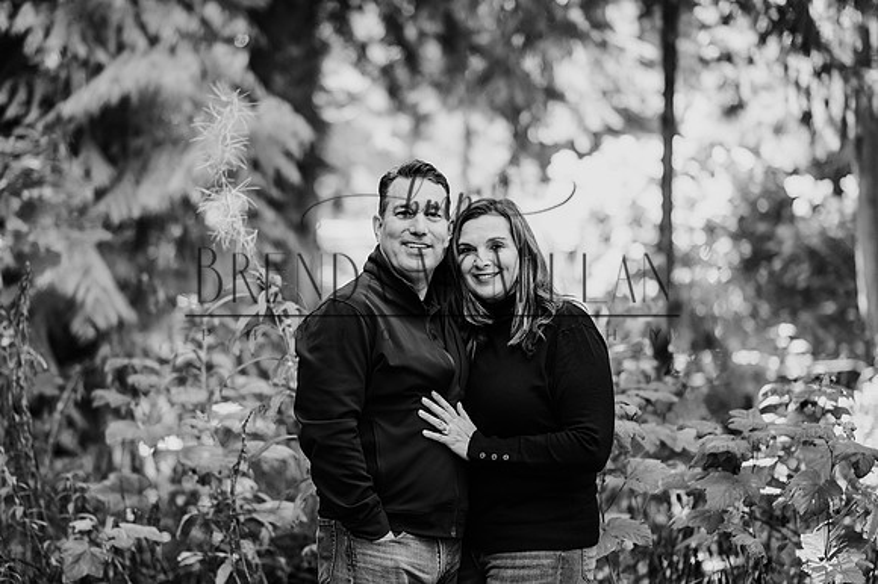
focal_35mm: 94
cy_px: 299
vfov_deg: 14.6
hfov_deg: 21.8
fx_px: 2284
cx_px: 394
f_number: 1.8
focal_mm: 85
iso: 500
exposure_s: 1/640
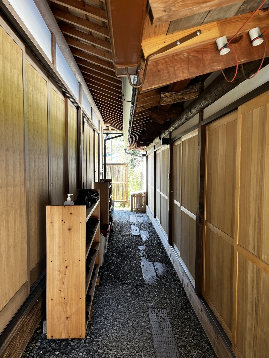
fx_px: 269
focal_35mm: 26
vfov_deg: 67.3
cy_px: 179
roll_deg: -0.3
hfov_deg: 53.1
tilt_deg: -4.9
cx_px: 134
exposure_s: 1/114
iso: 125
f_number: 1.6
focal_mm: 5.1
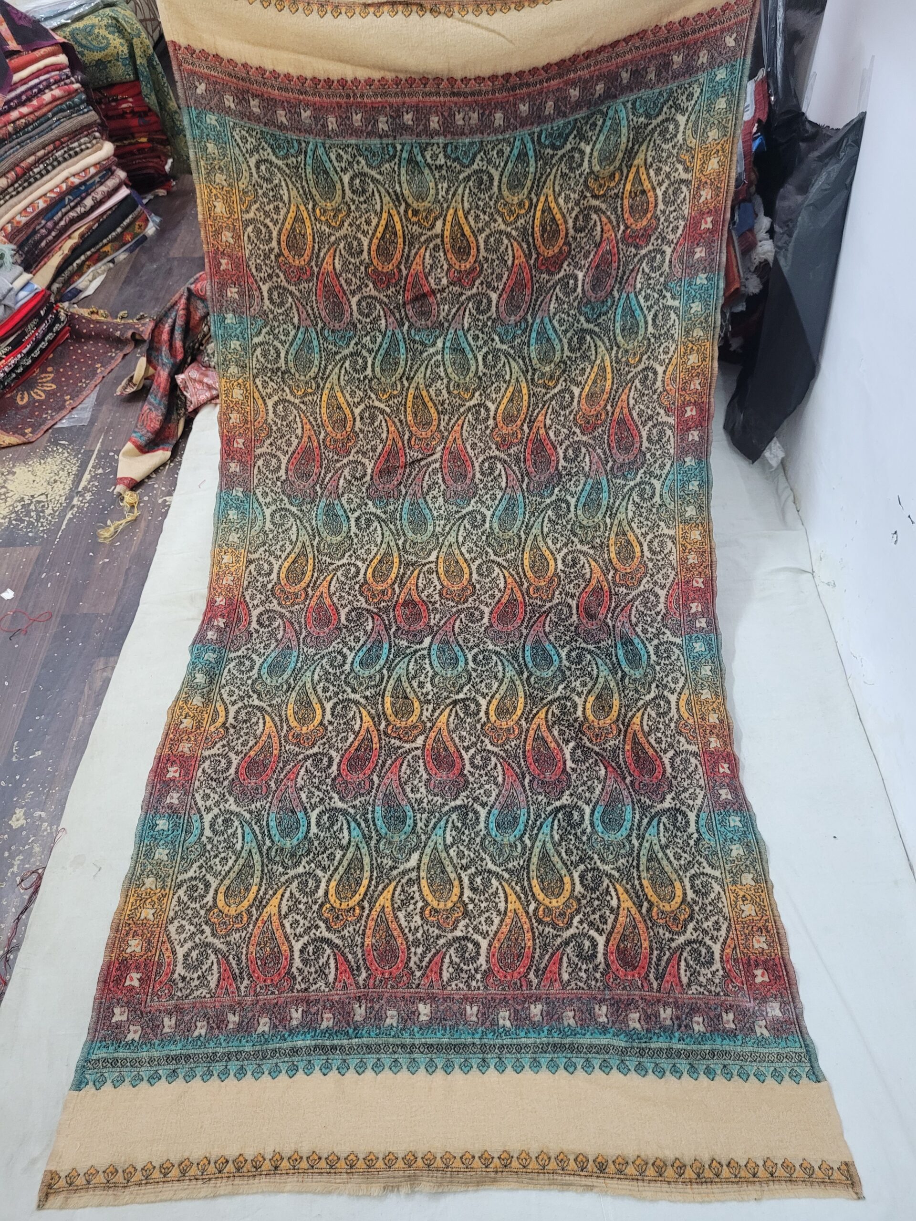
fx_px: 917
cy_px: 610
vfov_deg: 67.3
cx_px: 458
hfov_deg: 53.1
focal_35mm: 26
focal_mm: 5.4
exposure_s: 1/50
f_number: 1.8
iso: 500
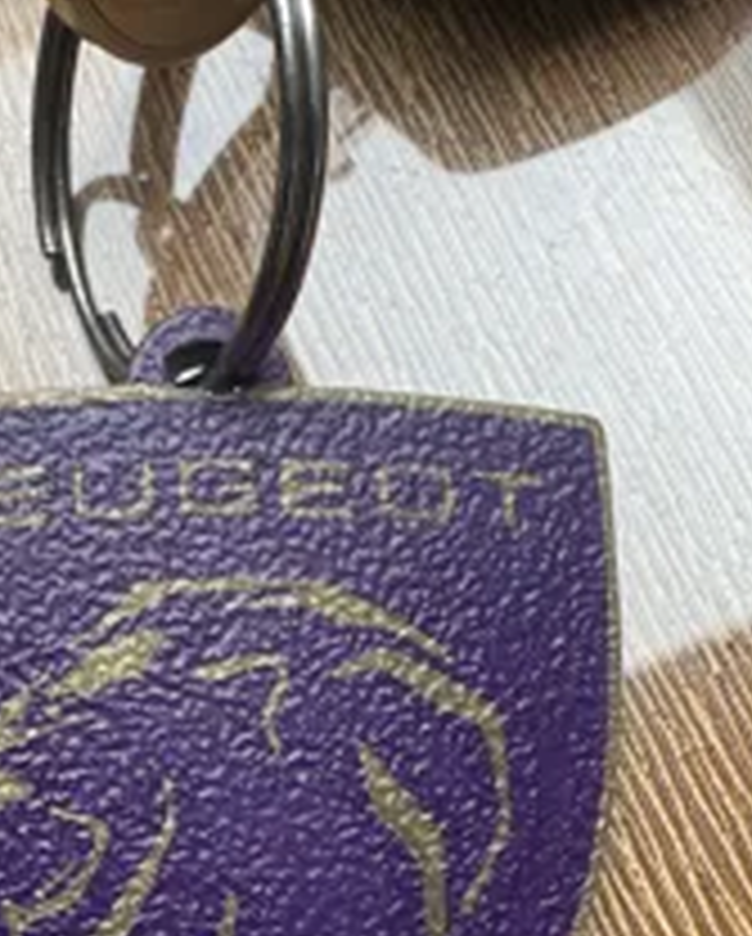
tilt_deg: -74.8
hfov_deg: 33.2
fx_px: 1249
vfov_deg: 38.6
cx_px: 243
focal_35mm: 45
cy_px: 824
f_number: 2.2
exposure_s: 1/99
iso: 40
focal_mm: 2.22
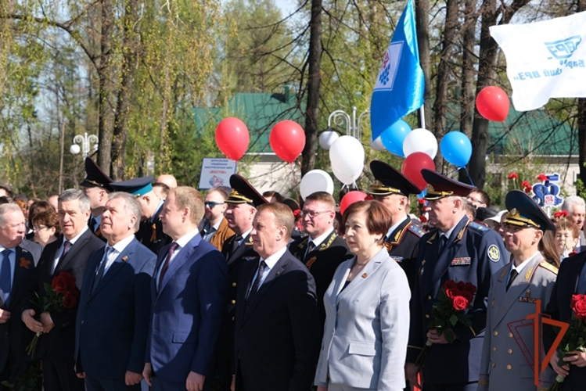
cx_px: 293
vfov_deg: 18.0
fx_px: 1238
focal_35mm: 76
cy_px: 196
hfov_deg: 26.6
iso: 160
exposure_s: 1/350
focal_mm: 50.5
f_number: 5.6
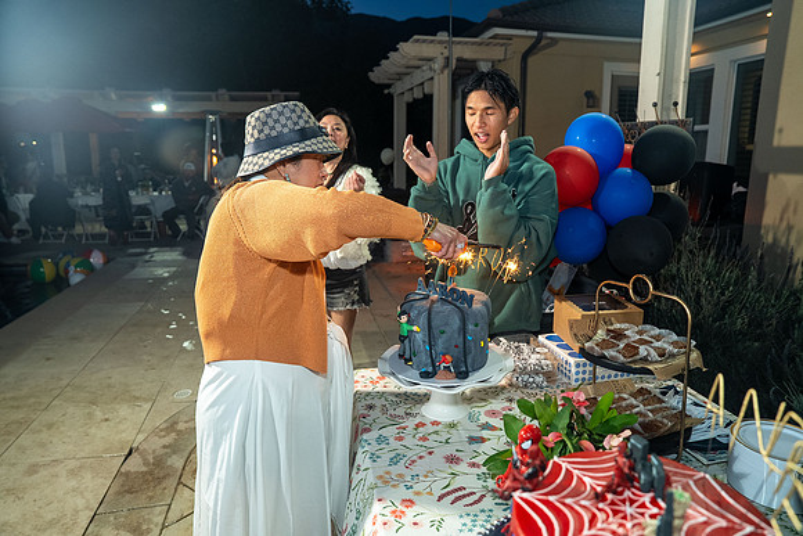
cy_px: 268
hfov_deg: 73.7
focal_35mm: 24
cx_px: 402
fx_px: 535
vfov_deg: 53.2
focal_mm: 24
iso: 640
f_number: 3.5
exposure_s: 1/160
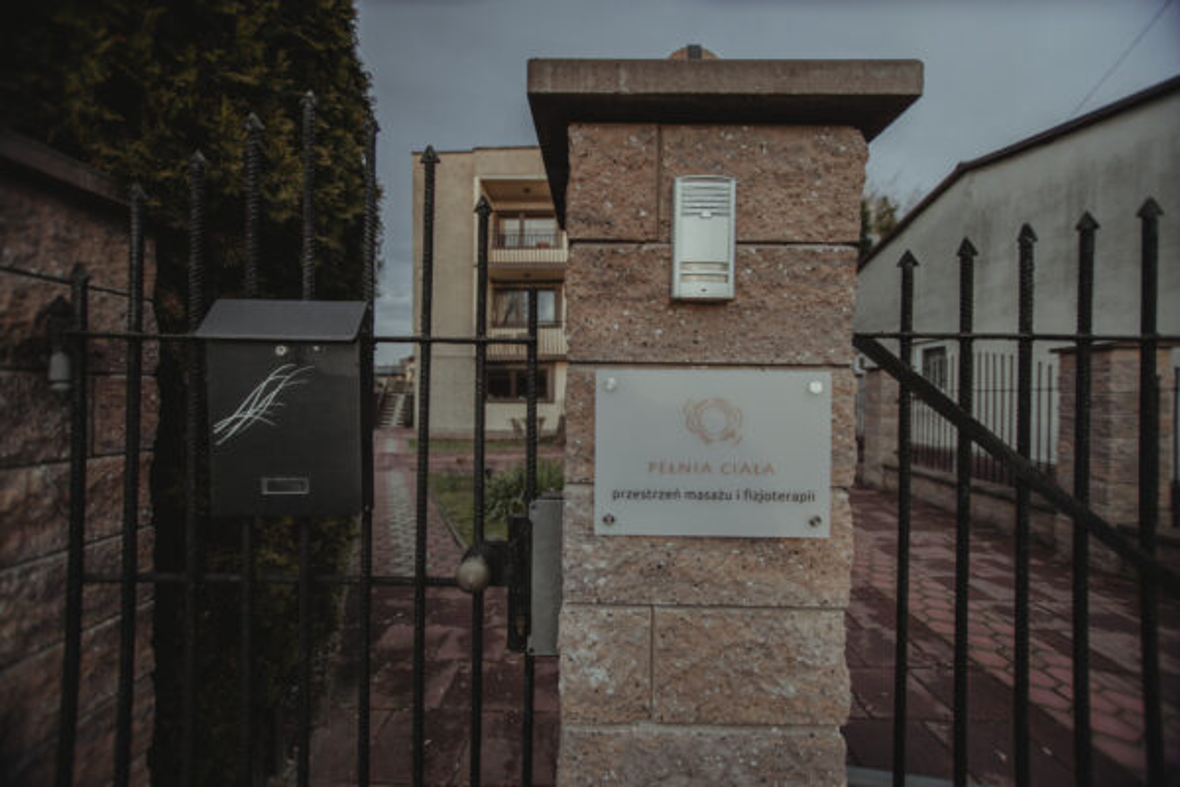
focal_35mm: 14
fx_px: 459
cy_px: 394
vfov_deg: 81.2
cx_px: 590
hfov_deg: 104.3
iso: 200
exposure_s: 1/200
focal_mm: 14
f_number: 3.5
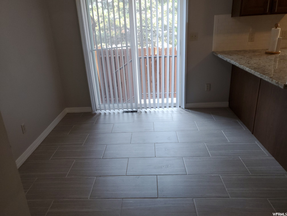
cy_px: 108
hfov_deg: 67.3
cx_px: 144
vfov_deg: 53.1
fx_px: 216
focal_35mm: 26
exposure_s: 1/120
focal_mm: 4.3
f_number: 1.5
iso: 100
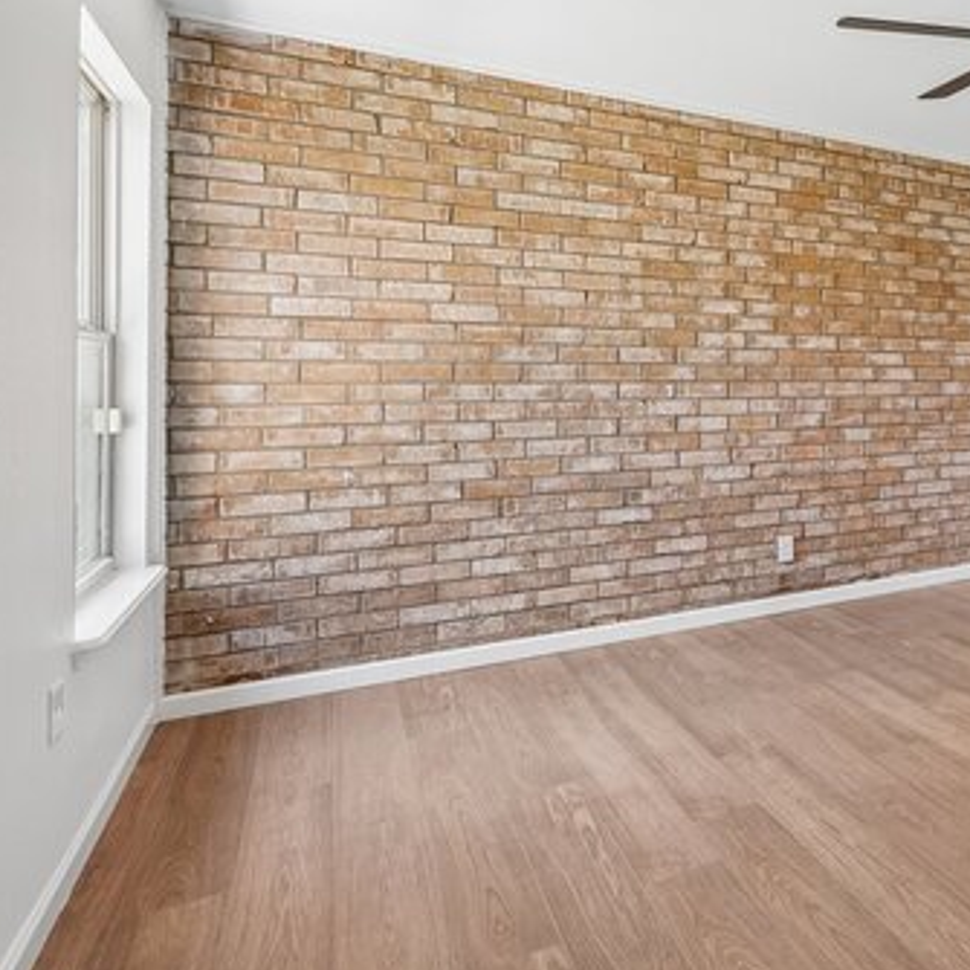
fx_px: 850
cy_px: 375
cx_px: 909
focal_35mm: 27
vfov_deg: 58.8
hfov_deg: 51.0
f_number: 8
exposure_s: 1/30
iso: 400
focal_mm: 16.5
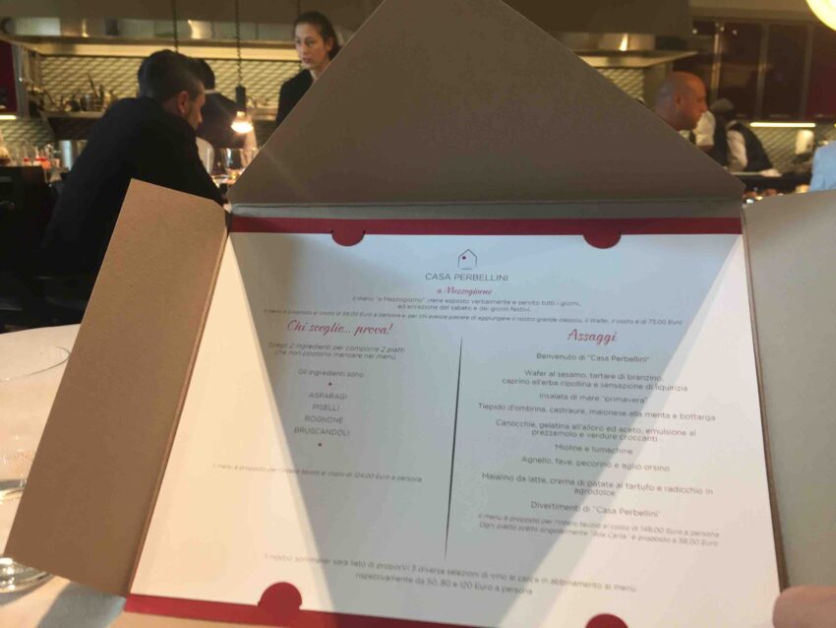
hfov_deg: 61.6
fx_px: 701
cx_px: 418
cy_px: 314
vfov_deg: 48.2
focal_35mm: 29
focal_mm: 4.15
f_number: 2.2
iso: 80
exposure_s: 1/33
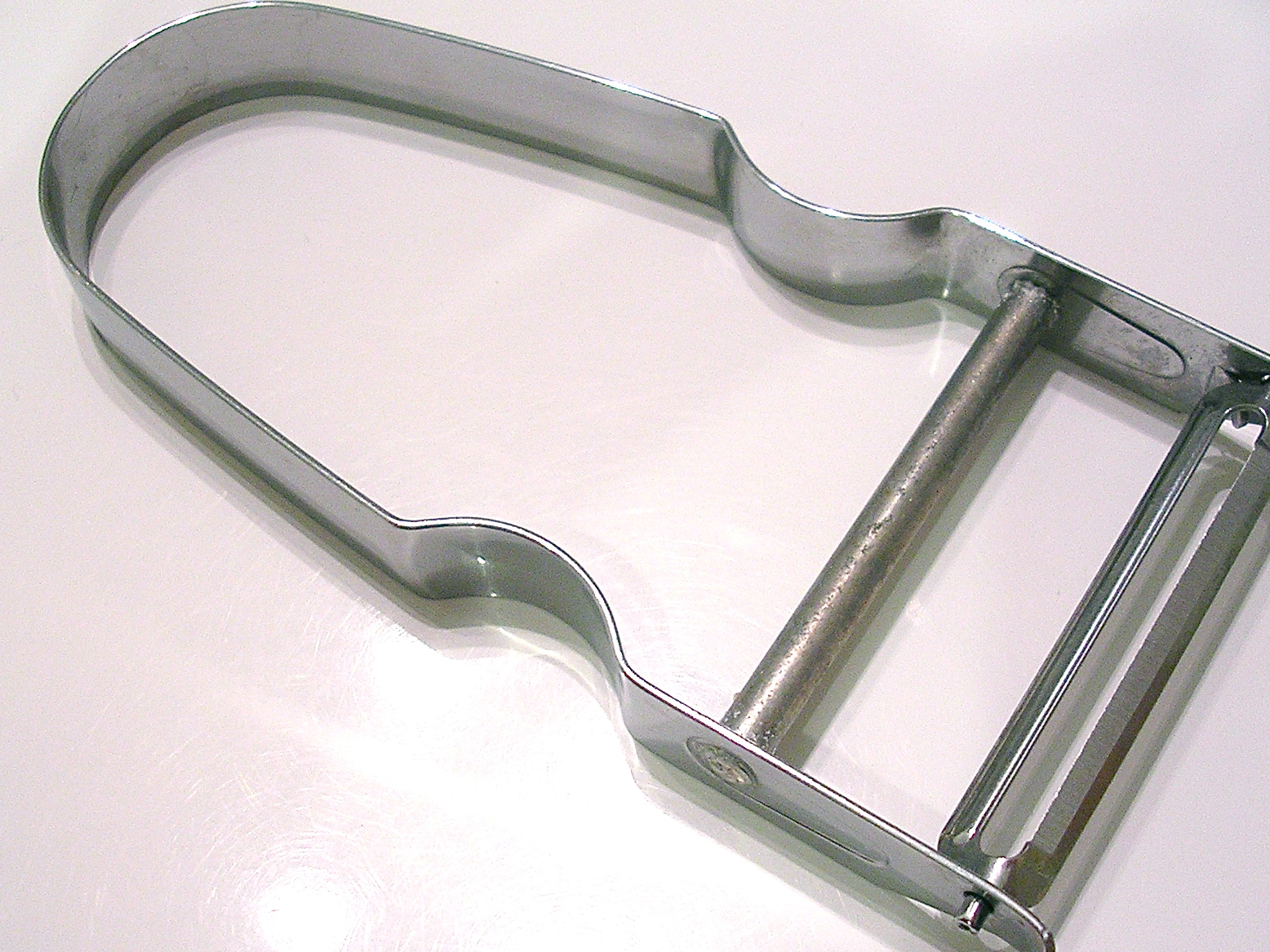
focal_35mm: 50
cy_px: 564
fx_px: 1834
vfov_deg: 29.0
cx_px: 674
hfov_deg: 38.2
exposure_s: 1/12.1
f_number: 2.8
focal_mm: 5.8
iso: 50
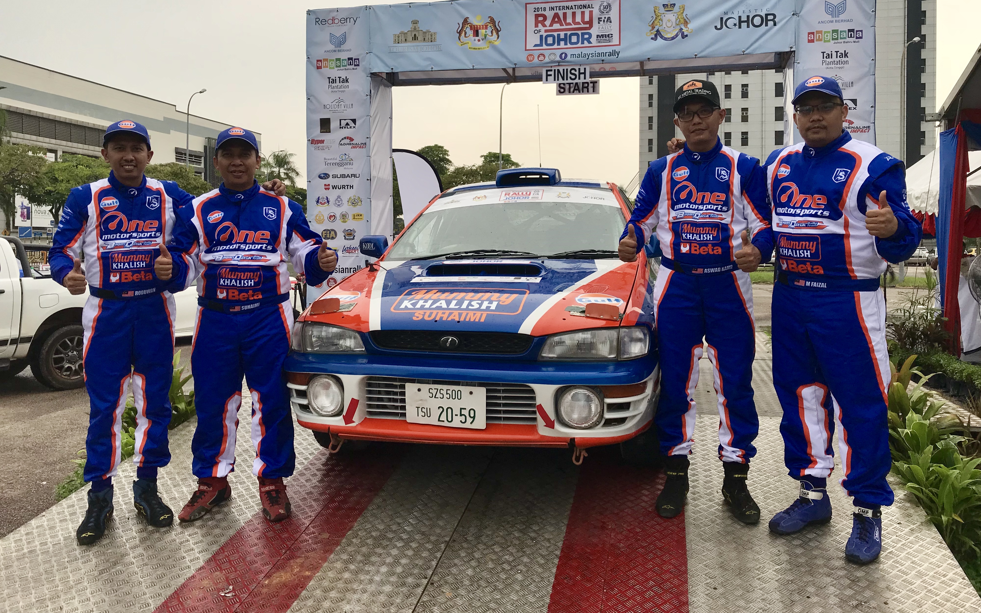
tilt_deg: +0.3
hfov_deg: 62.9
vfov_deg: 41.7
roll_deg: +0.3
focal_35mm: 30
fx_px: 802
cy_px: 251
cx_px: 495
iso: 20
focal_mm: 3.99
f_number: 1.8
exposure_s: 1/368
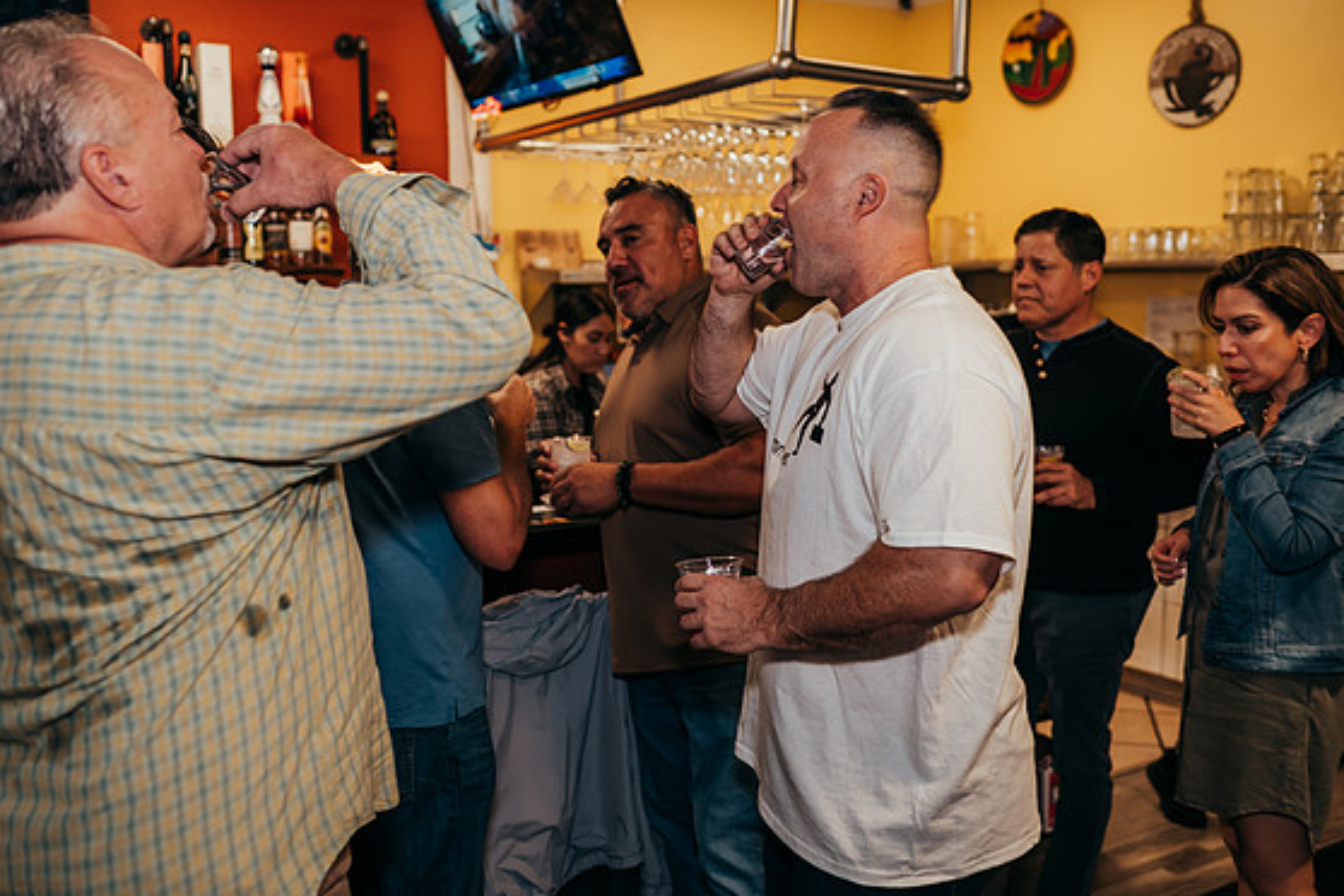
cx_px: 656
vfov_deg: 35.9
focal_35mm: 37
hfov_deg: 51.9
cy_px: 453
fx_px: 1381
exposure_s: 1/125
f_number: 2.5
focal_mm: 35
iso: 400
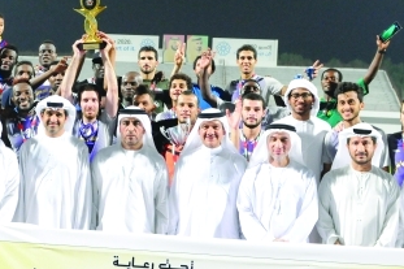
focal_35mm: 74
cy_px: 140
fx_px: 830
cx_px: 55
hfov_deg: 26.6
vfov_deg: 18.4
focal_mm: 24
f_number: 3.5
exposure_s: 1/250
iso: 3200
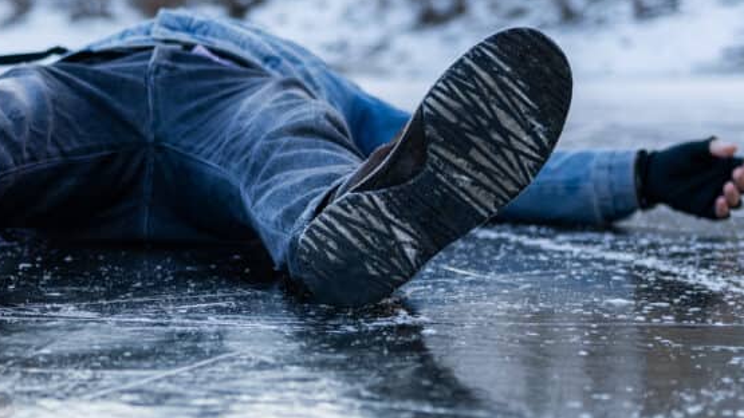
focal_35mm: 116
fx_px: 2288
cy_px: 235
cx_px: 133
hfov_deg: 18.3
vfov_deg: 10.4
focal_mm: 40
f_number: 2.8
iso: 200
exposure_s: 1/800
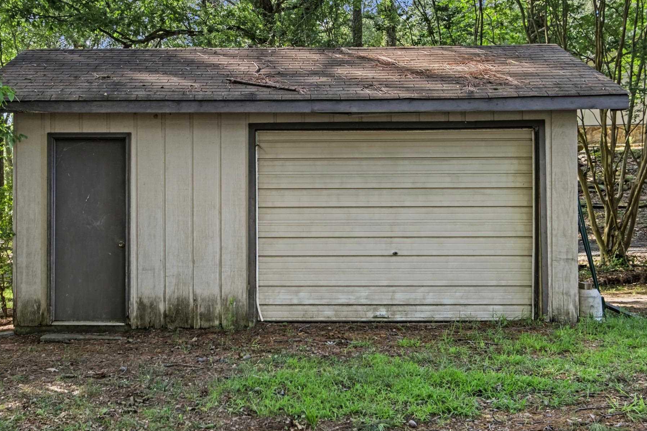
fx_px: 773
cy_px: 192
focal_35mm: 43
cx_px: 237
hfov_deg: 45.0
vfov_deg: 31.2
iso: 400
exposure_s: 1/15
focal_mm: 20.9
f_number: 6.4
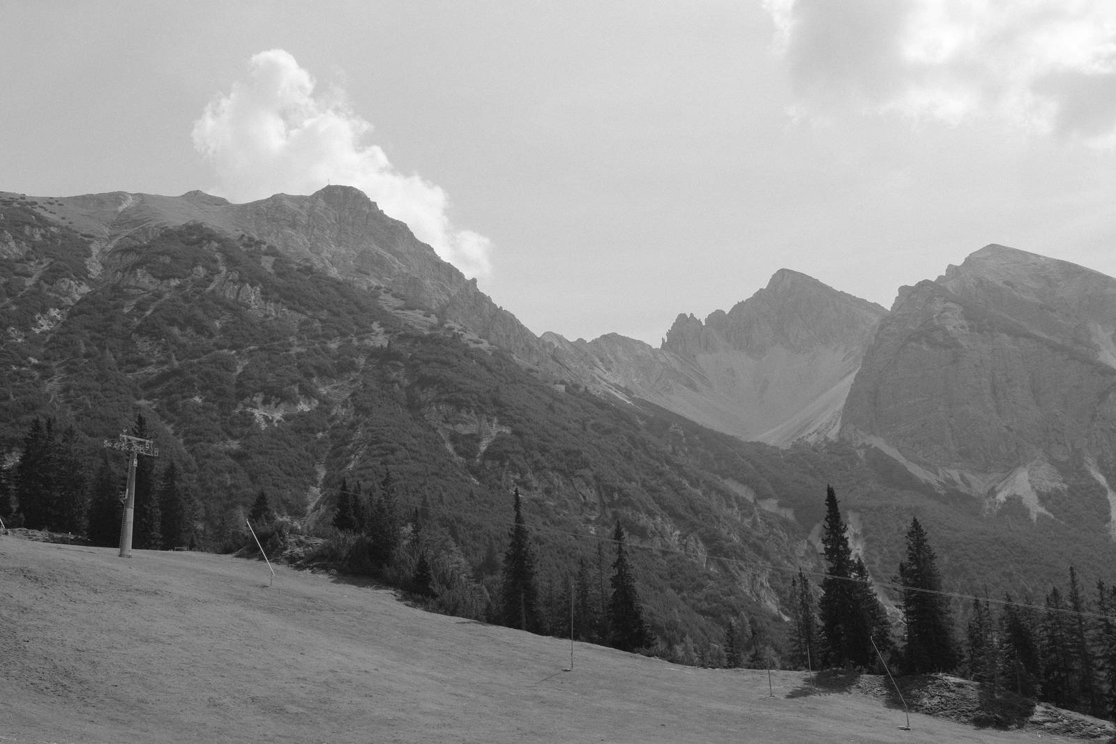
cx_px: 558
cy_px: 372
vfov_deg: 35.9
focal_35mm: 37
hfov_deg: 51.9
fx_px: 1147
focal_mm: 24.7
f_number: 11
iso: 640
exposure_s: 1/350
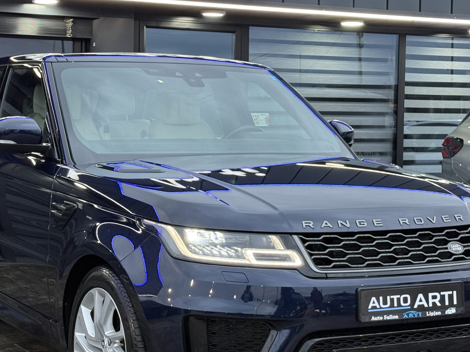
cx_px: 219
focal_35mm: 81
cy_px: 205
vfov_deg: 18.2
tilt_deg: -2.9
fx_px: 1100
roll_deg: -1.1
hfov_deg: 24.1
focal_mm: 6.76
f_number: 1.78
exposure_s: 1/50
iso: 160
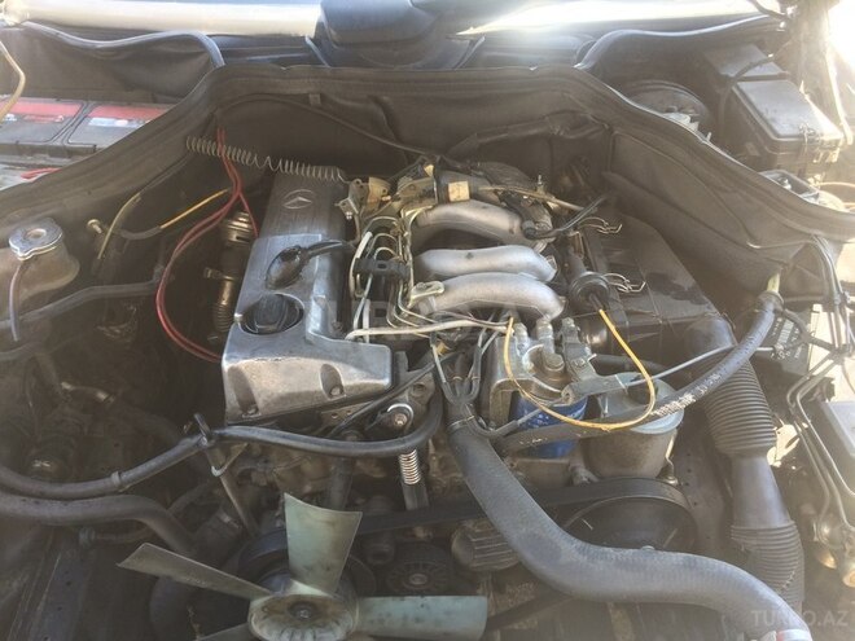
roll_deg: -4.6
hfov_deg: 61.7
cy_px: 320
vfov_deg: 48.2
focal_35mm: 29
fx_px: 716
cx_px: 428
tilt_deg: -41.1
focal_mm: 4.15
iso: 64
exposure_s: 1/100
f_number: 2.2
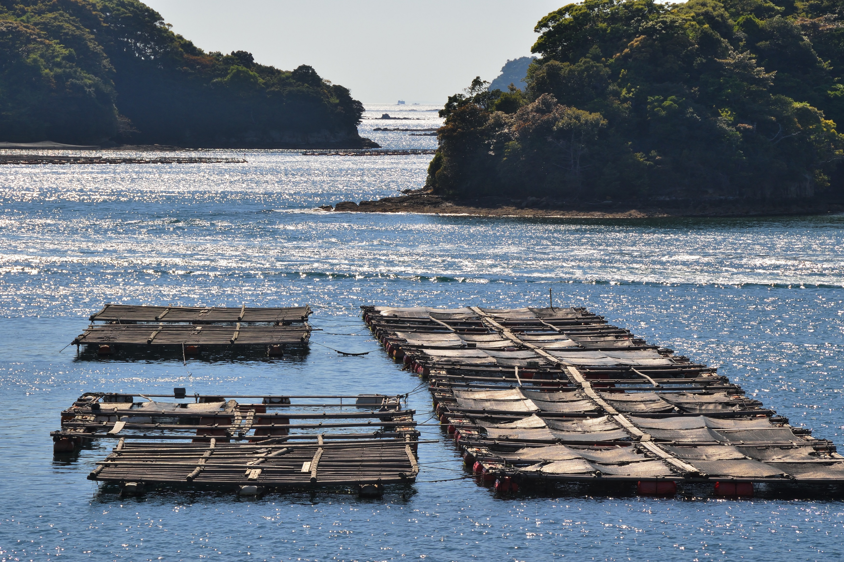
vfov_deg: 7.0
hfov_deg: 10.5
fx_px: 4571
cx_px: 422
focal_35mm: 195
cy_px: 281
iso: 400
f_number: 14
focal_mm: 130
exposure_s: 1/640
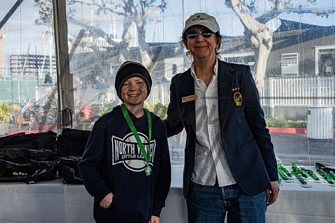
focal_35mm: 47
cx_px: 136
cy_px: 99
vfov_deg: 28.5
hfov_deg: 41.6
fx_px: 439
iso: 160
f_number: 5.6
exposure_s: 1/250
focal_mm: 39
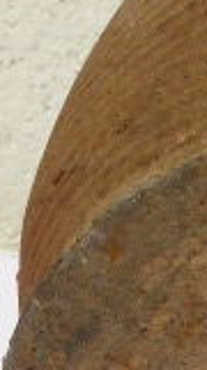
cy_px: 241
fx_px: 2980
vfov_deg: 7.1
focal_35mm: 304
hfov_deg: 3.9
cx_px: 478
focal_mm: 12.5
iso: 250
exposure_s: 1/60
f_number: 5
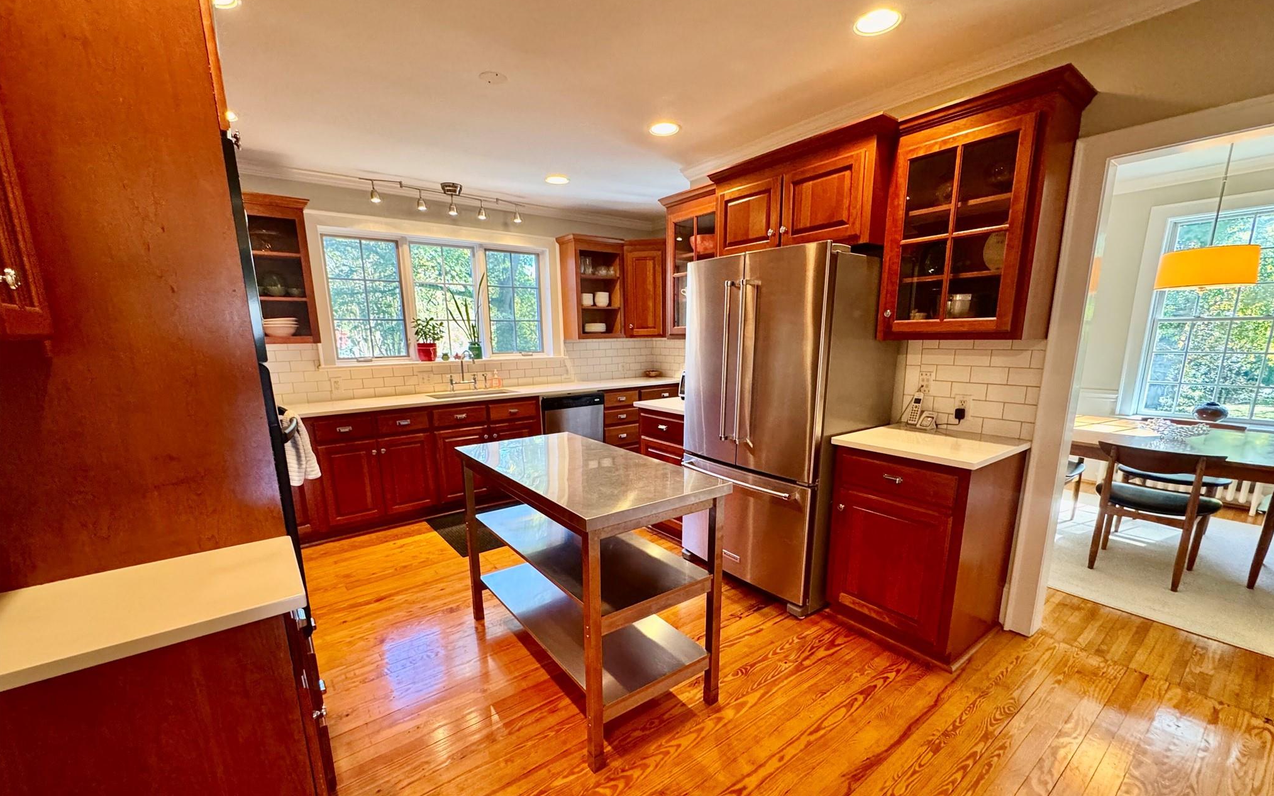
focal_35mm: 15
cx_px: 641
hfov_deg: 101.5
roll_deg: +1.0
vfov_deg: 74.5
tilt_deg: -12.2
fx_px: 521
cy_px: 444
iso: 400
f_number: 2.2
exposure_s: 1/60
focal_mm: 2.22
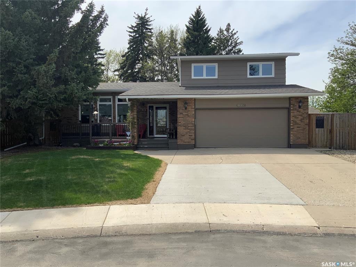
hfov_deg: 61.7
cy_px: 134
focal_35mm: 29
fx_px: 298
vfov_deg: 48.2
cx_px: 178
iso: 16
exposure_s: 1/1984
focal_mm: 3
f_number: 1.8
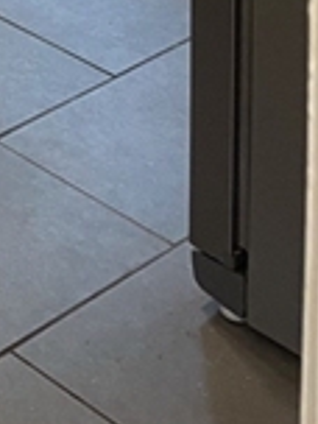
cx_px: -446
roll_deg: +1.8
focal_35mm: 131
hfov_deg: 9.9
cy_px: -633
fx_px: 1605
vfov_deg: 11.8
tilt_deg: -4.4
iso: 160
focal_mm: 4.2
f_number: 1.6
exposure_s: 1/60
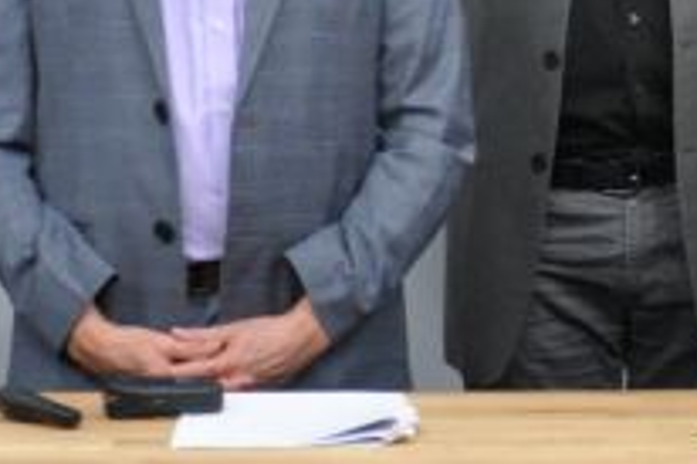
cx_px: 663
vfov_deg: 7.4
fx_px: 3558
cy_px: -69
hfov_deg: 11.1
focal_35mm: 184
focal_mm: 21
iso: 1600
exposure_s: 1/160
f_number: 3.8
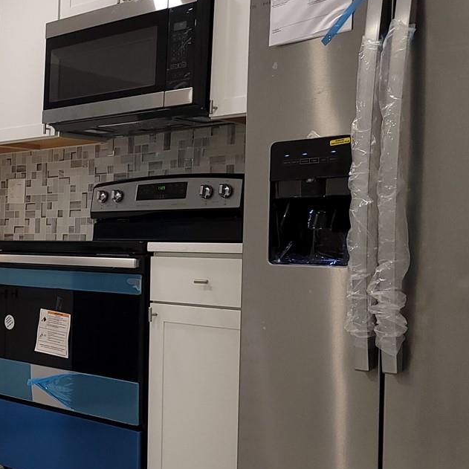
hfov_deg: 27.6
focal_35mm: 56
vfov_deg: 30.5
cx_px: -61
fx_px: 858
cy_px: 271
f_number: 1.8
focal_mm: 7
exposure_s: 1/60
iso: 200
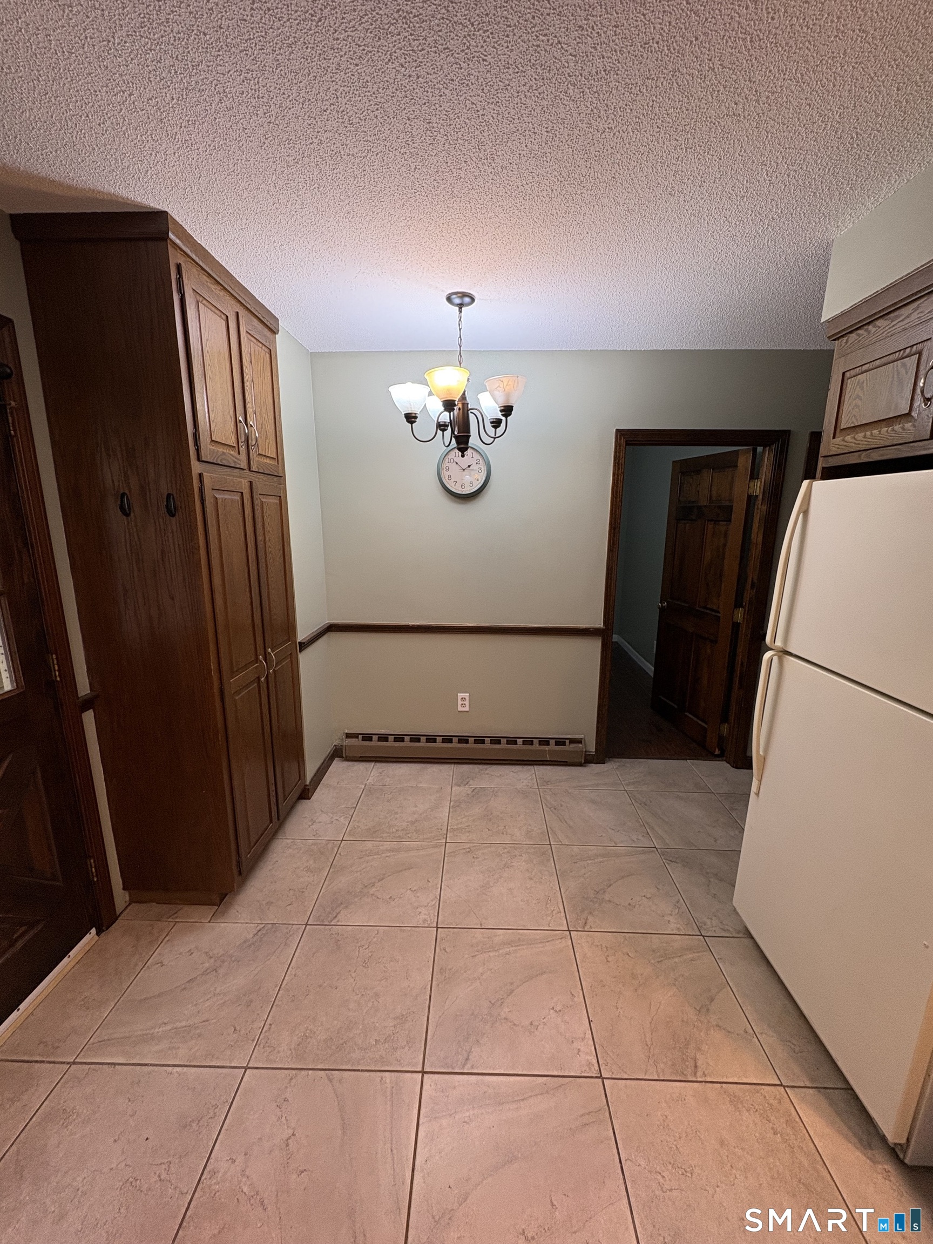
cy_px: 622
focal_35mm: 14
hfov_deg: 85.7
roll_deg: -0.1
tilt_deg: -10.4
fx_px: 503
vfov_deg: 102.1
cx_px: 466
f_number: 2.2
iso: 160
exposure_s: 1/60
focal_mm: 2.22
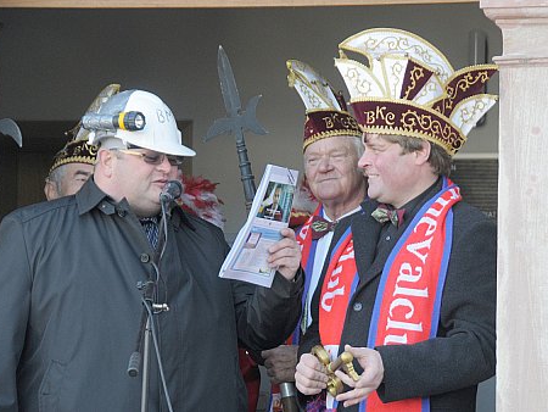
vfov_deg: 9.6
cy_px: 206
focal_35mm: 156
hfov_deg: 12.7
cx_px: 275
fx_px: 2464
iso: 640
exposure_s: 1/160
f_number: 6.3
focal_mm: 95
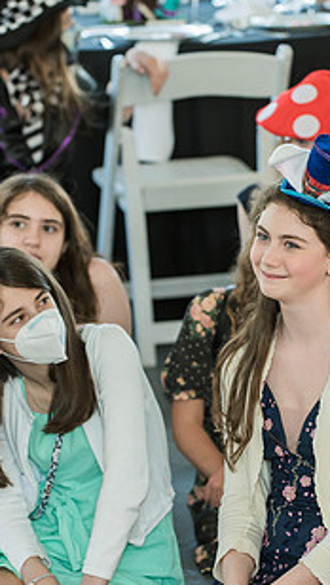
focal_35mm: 246
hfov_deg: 4.9
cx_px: 262
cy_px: 328
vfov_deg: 8.8
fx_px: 3824
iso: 640
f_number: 4
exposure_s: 1/160
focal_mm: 125
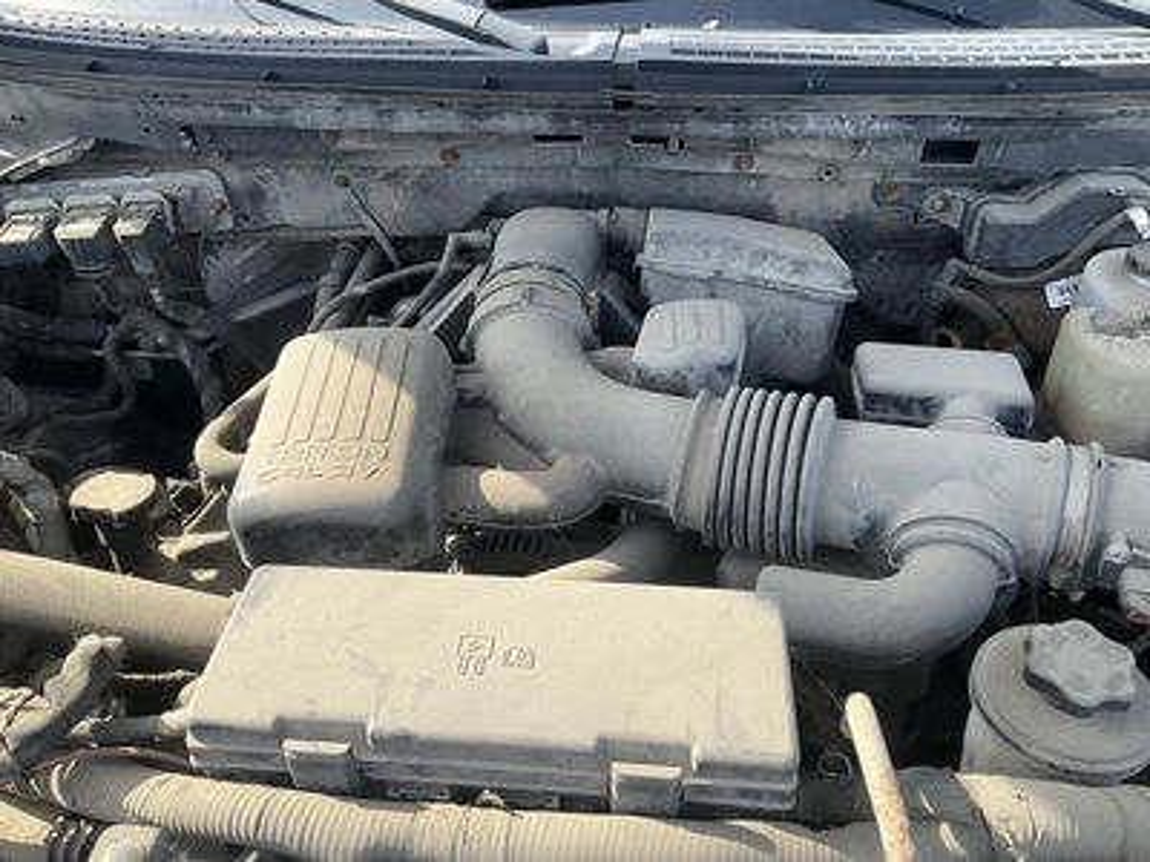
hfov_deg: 61.7
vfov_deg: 48.2
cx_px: 575
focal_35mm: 29
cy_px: 431
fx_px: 963
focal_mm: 3
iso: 25
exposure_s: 1/419
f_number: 1.8
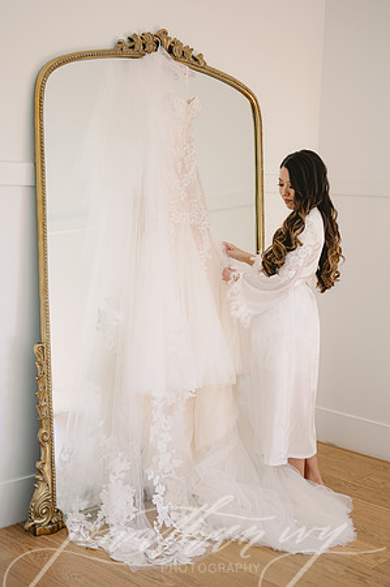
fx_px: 814
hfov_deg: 26.9
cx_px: 195
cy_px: 294
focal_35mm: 50
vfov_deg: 39.6
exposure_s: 1/125
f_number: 1.8
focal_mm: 50
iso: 125
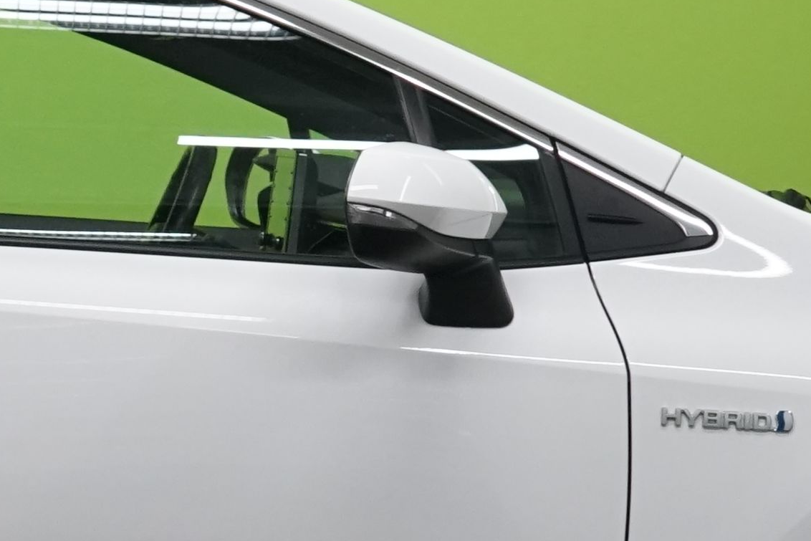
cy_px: 256
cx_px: -183
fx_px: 4776
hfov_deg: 9.6
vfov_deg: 6.5
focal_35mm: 212
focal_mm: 40
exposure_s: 1/25
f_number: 8
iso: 1250
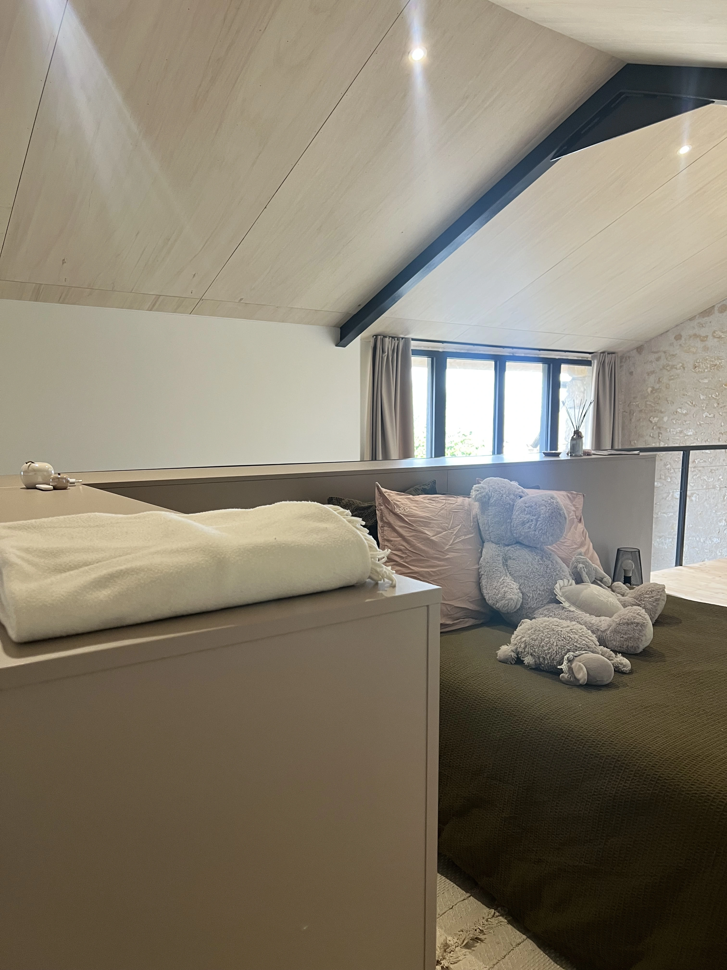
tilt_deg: -6.2
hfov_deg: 53.1
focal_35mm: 26
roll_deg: +0.8
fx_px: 728
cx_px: 364
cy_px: 485
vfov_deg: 67.3
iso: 125
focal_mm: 5.7
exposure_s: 1/93
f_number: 1.5
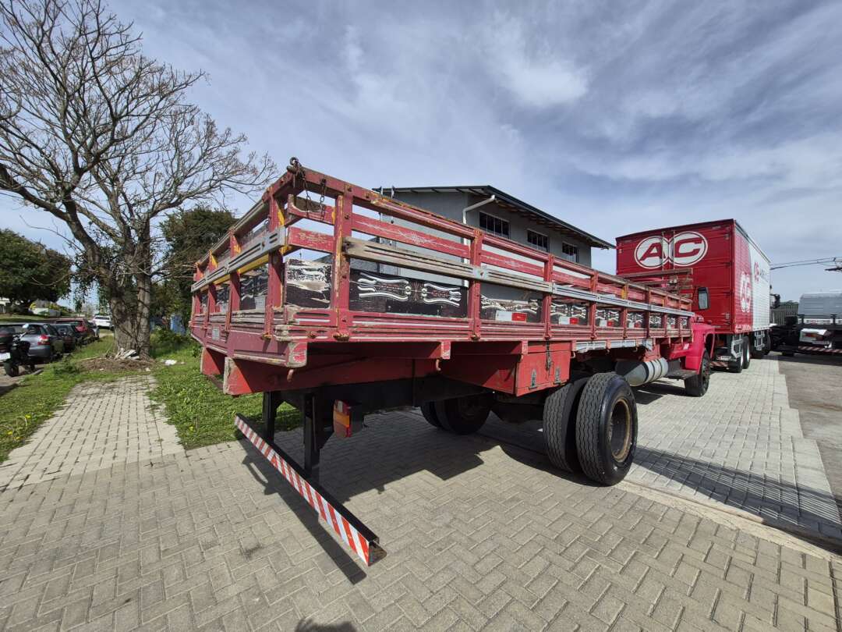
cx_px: 421
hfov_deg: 106.2
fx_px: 316
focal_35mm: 13
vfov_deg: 89.9
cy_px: 316
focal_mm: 1.74
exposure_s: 1/2512
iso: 40
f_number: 2.2
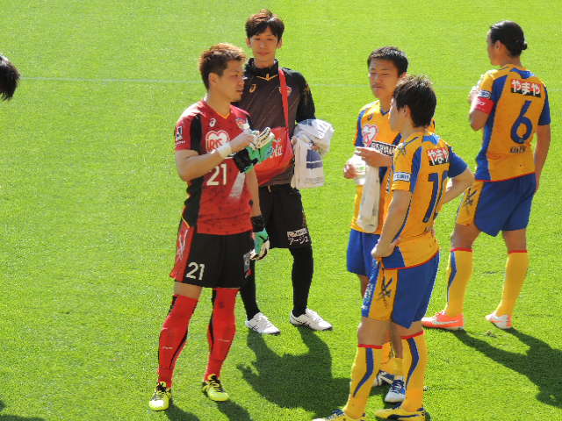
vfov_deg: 9.6
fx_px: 2516
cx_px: 281
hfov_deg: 12.7
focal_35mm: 155
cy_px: 210
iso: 100
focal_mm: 27.6
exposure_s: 1/200
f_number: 4.4
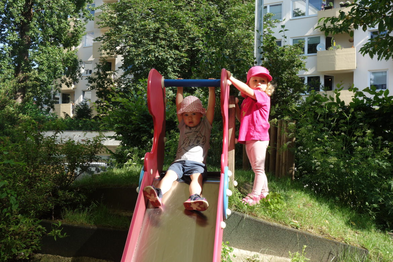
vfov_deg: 30.5
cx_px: 196
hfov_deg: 44.5
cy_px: 131
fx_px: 480
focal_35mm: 44
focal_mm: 16.39
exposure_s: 1/200
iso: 125
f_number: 5.6
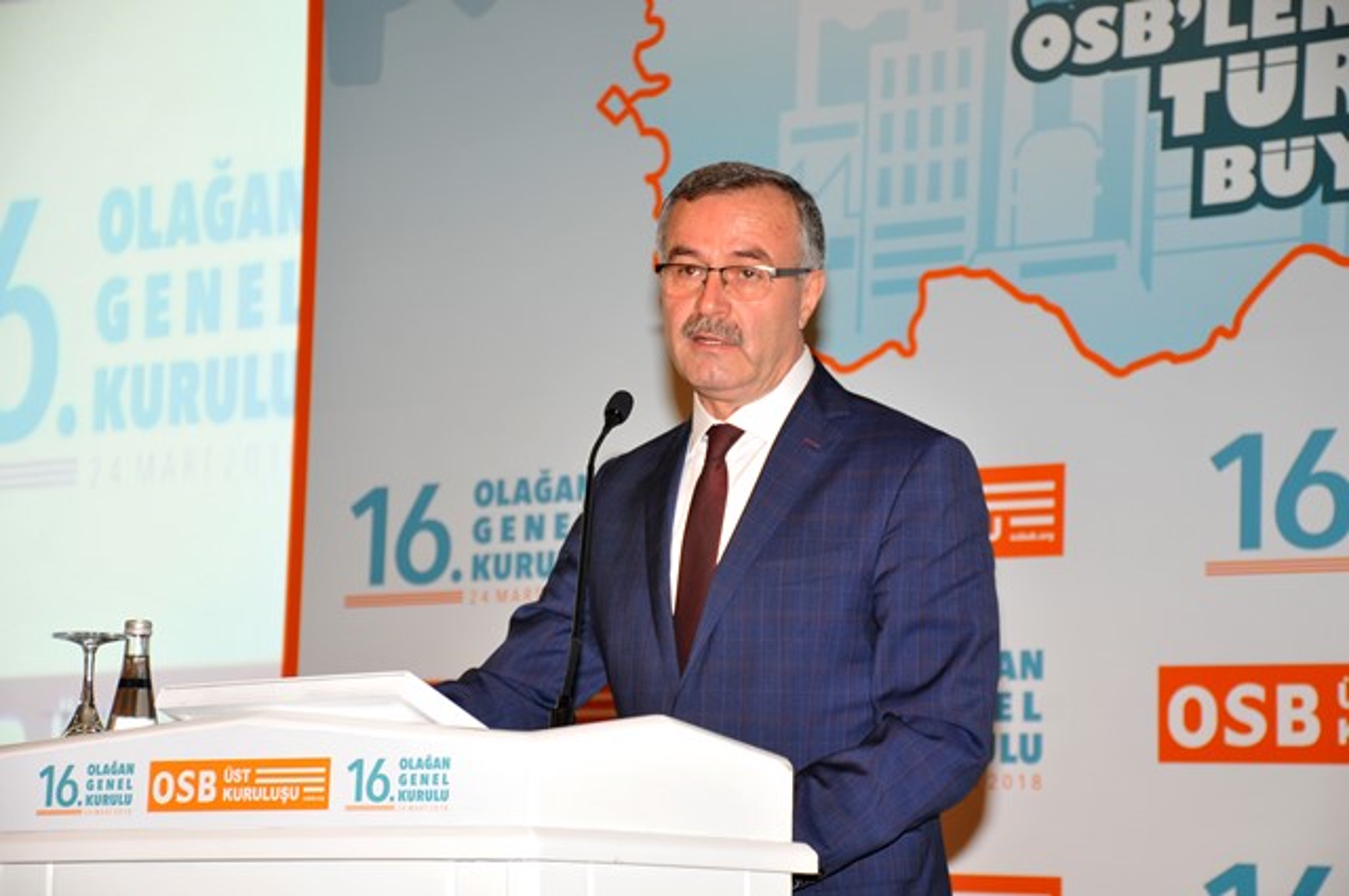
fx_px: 3930
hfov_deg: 19.5
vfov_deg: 13.0
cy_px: 448
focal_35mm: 105
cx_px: 674
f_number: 5
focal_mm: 70
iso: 400
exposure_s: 1/20
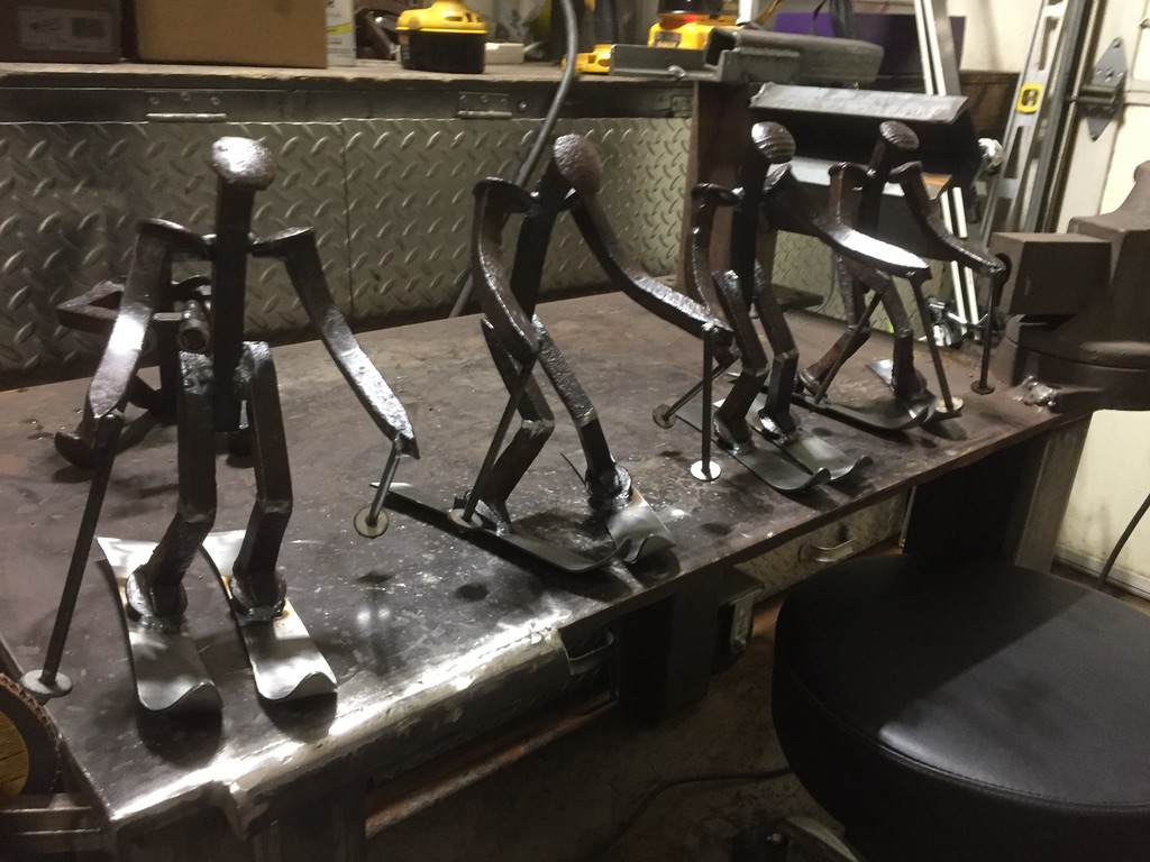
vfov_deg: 48.2
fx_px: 963
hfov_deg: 61.7
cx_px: 575
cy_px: 431
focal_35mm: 29
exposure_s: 1/17
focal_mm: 4.15
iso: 250
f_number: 2.2
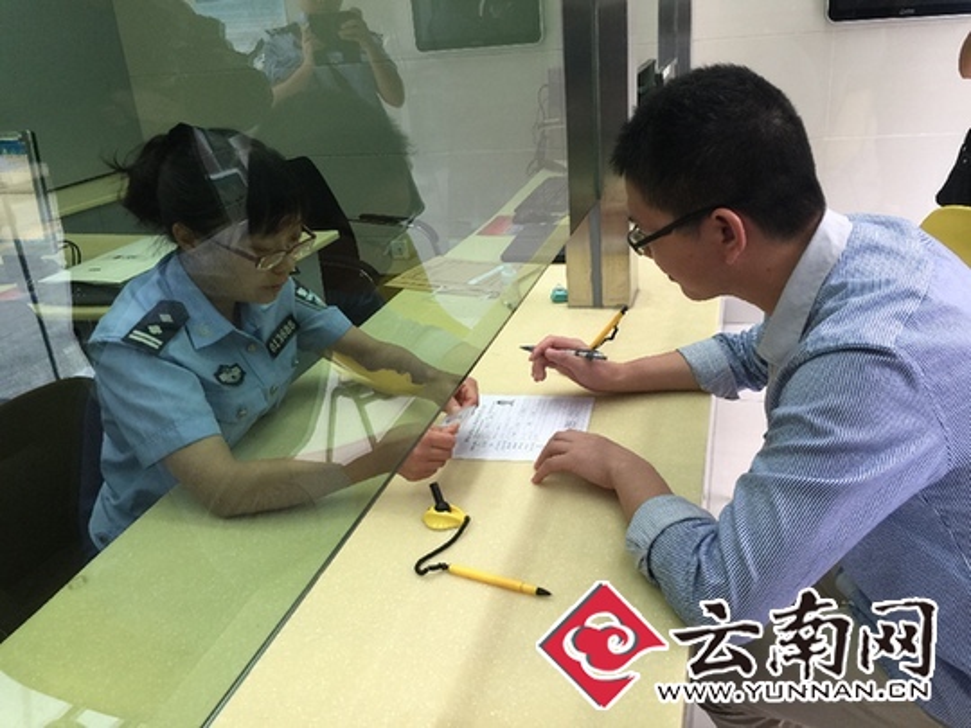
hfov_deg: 61.7
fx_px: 813
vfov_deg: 48.2
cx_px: 486
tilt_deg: -22.0
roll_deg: +4.7
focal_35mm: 29
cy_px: 364
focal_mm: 4.15
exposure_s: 1/17
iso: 50
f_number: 2.2
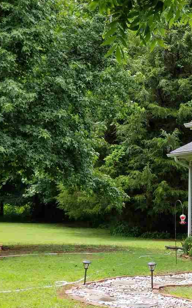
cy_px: 161
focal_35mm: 86
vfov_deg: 24.1
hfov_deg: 14.7
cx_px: 236
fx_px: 720
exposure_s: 1/181
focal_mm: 6
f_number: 2.4
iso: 25
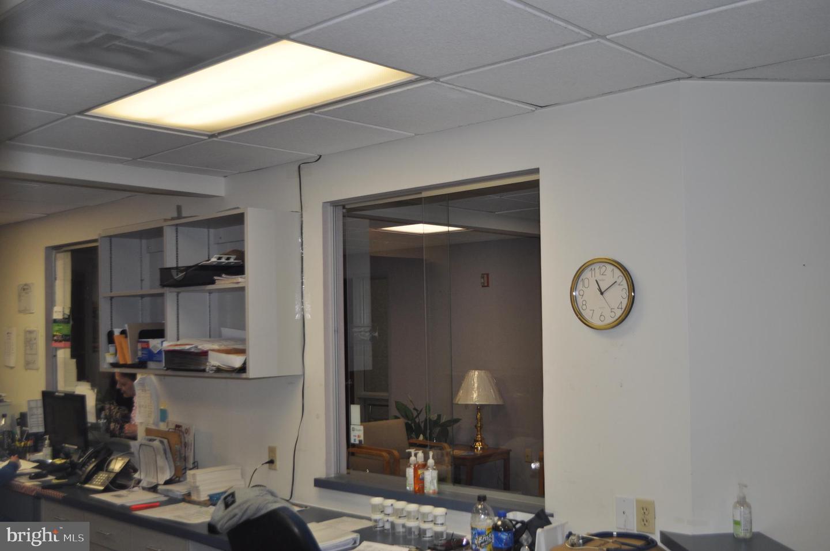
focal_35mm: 39
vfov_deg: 34.1
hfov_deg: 49.6
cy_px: 276
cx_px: 415
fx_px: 898
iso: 360
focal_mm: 26
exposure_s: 1/200
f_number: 4.2
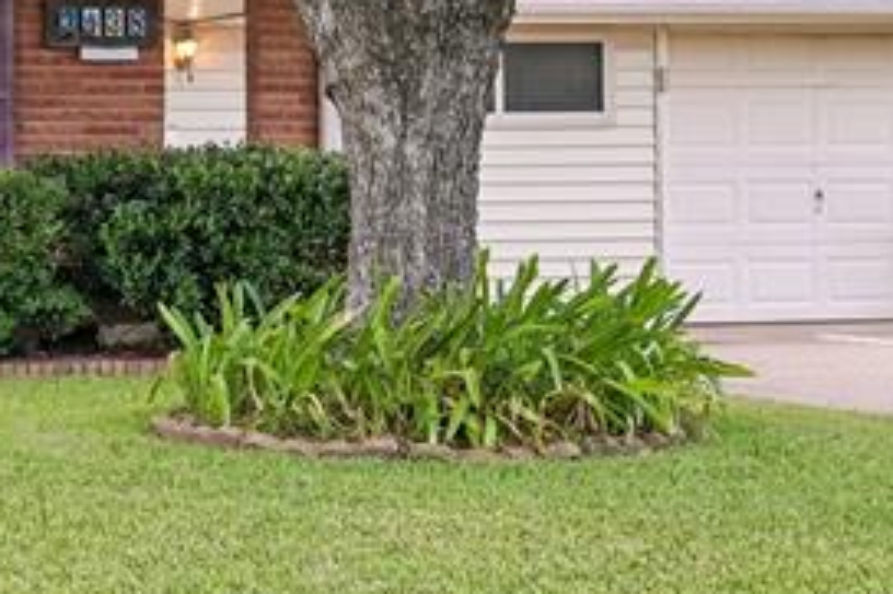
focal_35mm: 113
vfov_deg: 12.0
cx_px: -250
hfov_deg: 17.1
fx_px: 2801
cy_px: 82
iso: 400
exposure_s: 1/40
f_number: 8
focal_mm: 30
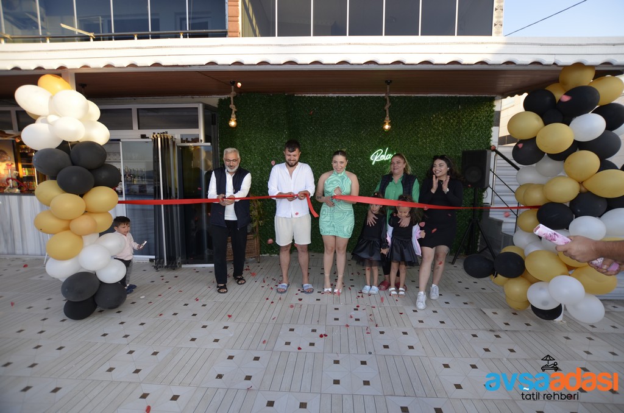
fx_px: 259
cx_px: 312
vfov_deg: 77.1
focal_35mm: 15
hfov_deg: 100.5
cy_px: 206
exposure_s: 1/200
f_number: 3.5
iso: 160
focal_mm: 10
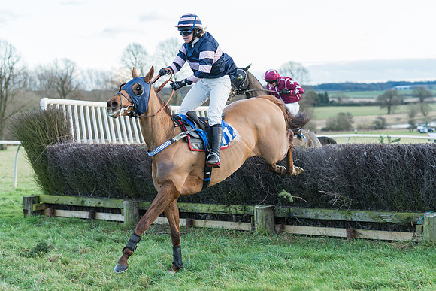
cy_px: 135
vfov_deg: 16.4
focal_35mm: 83
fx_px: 1009
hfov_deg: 24.4
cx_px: 219
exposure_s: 1/1000
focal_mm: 70
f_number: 2.8
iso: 800
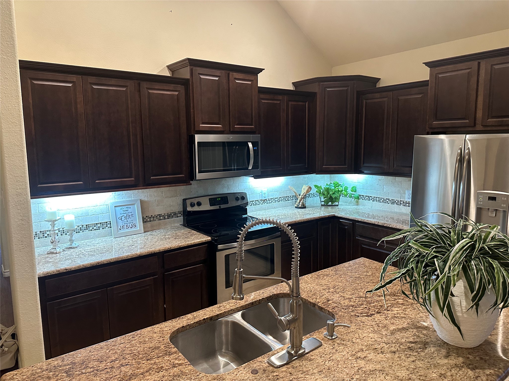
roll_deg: +1.1
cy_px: 190
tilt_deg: -7.2
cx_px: 254
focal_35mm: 24
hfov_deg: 71.6
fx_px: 353
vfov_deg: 56.8
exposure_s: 1/60
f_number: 1.78
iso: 400
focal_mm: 6.86
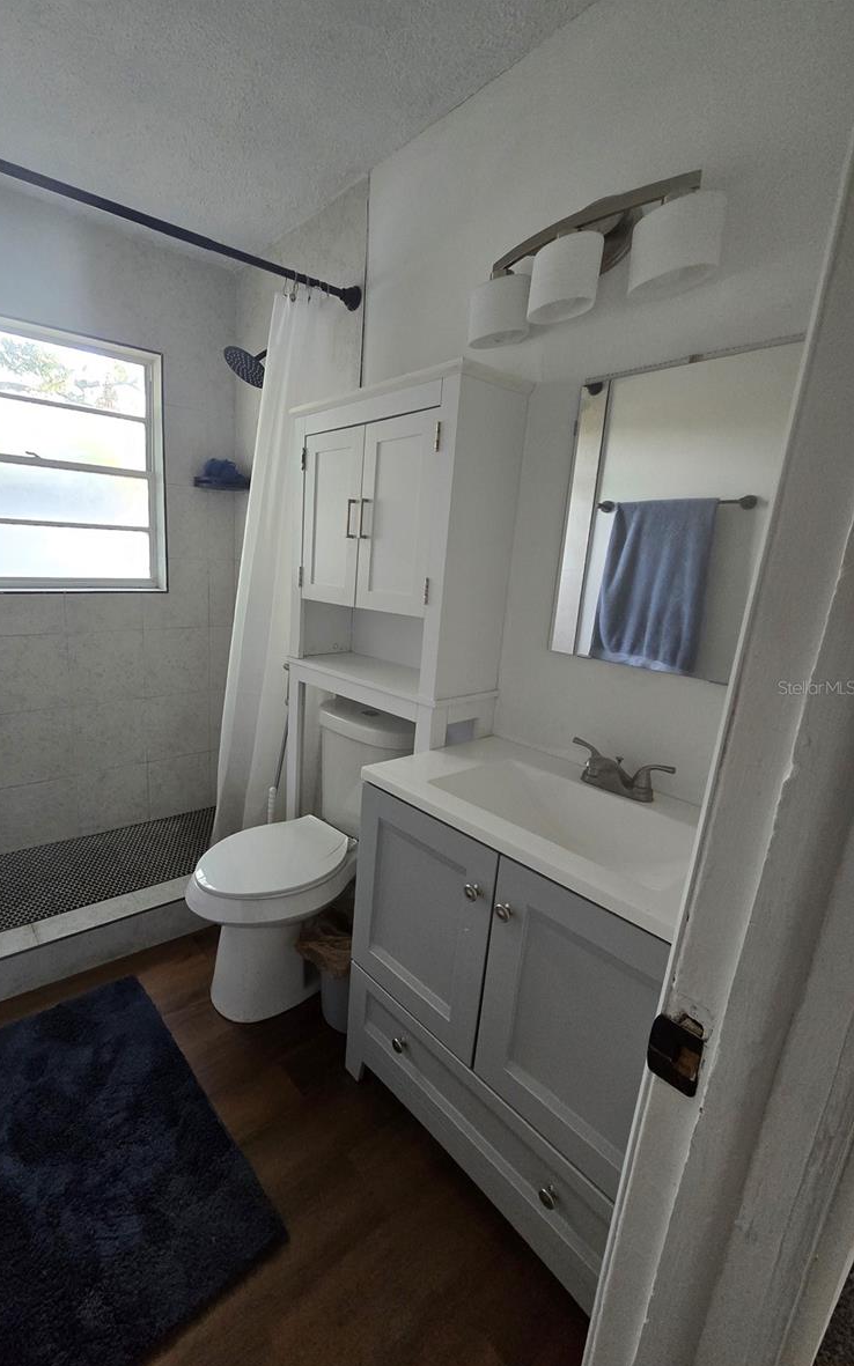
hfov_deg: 77.7
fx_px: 521
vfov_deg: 105.3
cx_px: 339
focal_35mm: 14
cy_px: 687
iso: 500
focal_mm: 2.2
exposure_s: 1/60
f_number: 2.2
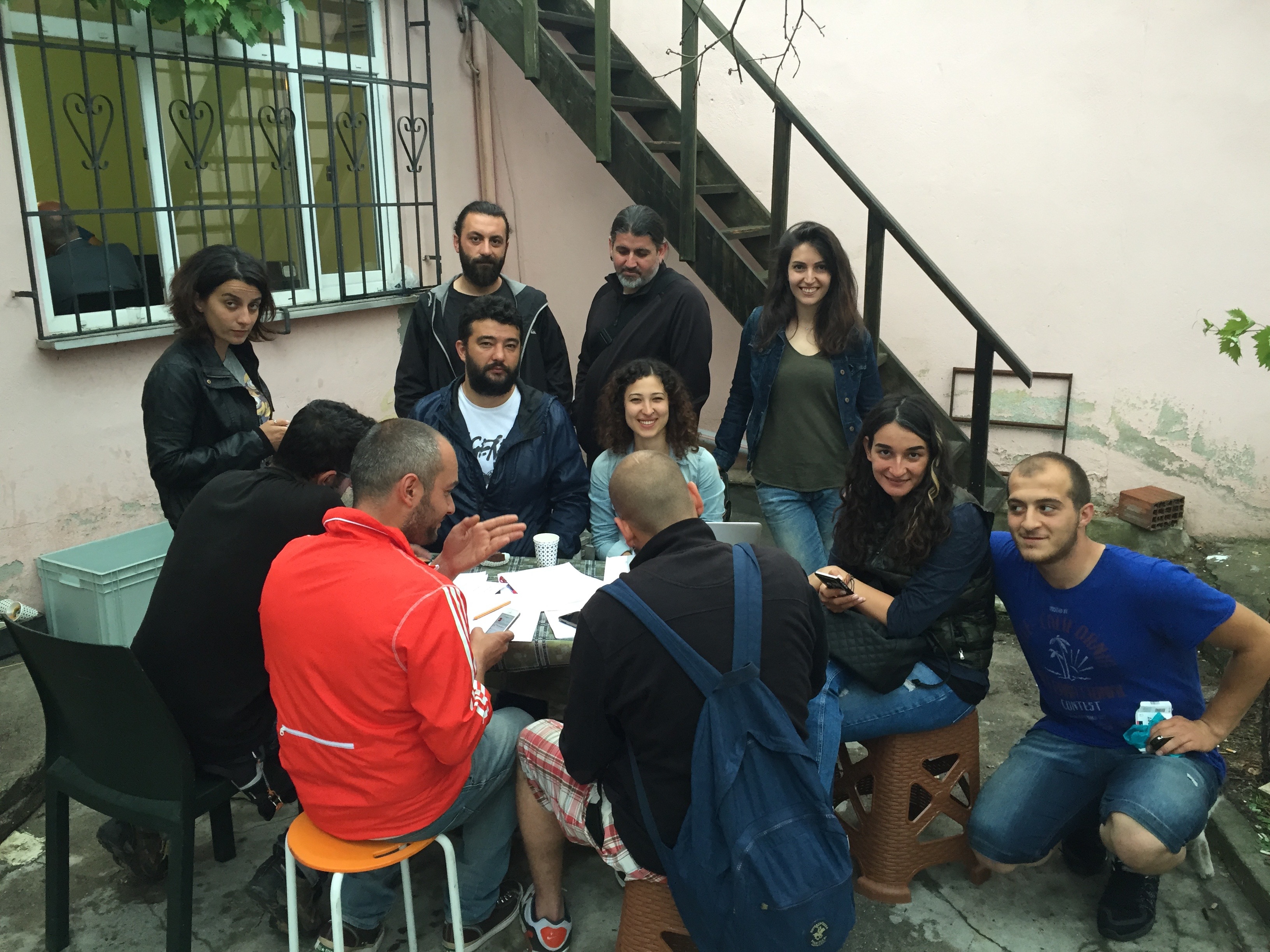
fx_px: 1064
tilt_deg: -14.2
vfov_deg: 48.2
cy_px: 476
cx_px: 635
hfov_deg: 61.7
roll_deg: -1.4
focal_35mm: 29
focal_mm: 4.15
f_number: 2.2
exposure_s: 1/30
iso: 80
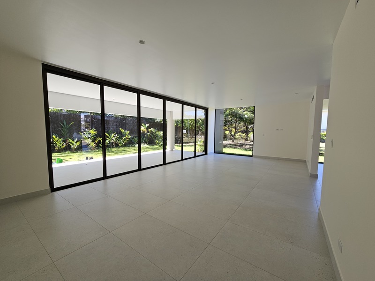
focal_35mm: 13
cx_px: 188
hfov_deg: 106.2
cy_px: 140
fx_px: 141
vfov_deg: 89.9
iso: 50
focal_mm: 2.2
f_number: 2.2
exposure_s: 1/227
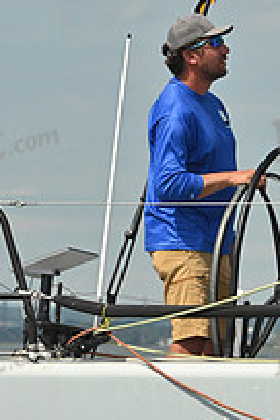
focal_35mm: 497
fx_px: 5798
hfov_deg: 2.8
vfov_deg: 4.1
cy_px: 245
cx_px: 166
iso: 320
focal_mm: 175
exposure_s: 1/1250
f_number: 10
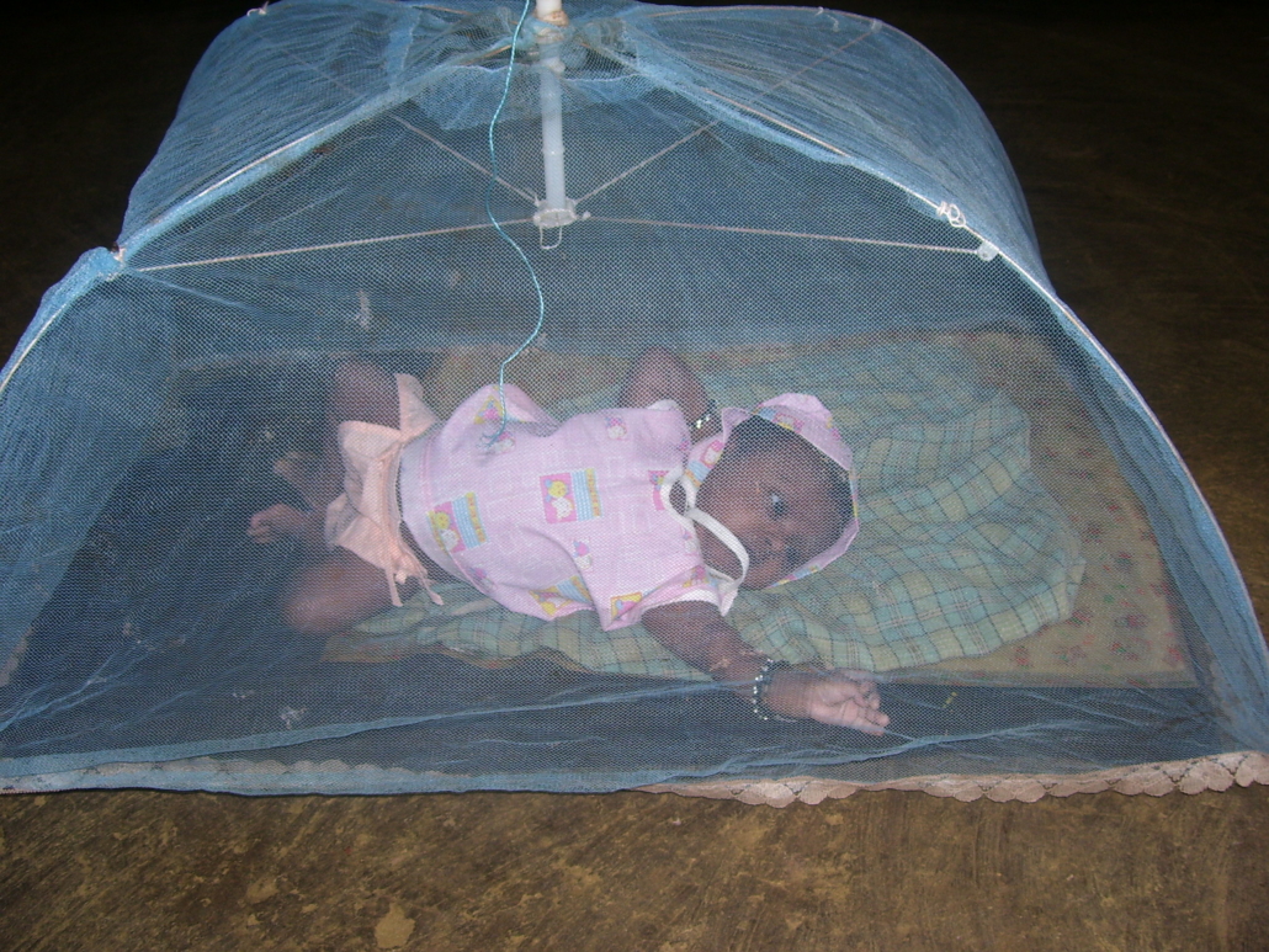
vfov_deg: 38.7
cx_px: 634
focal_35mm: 37
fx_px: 1357
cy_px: 476
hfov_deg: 50.1
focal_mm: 6
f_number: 2.7
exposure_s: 1/60
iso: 80
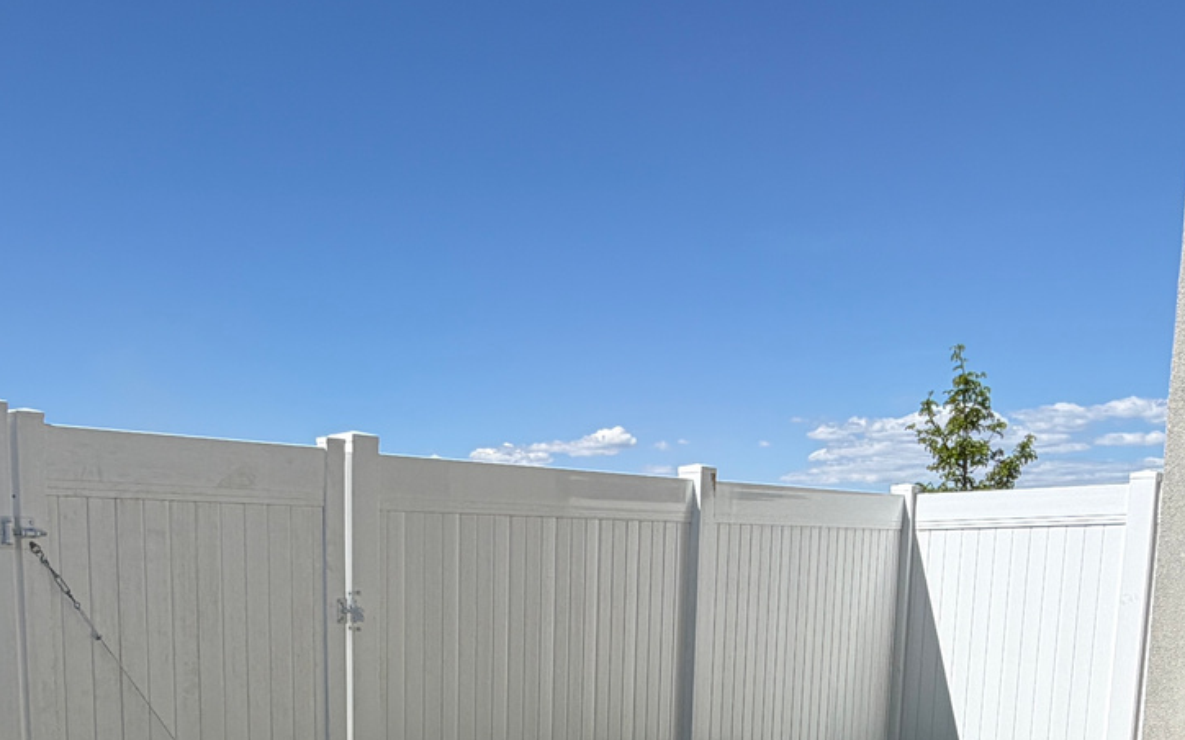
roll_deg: +0.5
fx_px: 1356
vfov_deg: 28.3
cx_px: 481
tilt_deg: -8.4
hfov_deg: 47.0
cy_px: 776
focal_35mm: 42
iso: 20
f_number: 2.2
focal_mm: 2.22
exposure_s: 1/1368
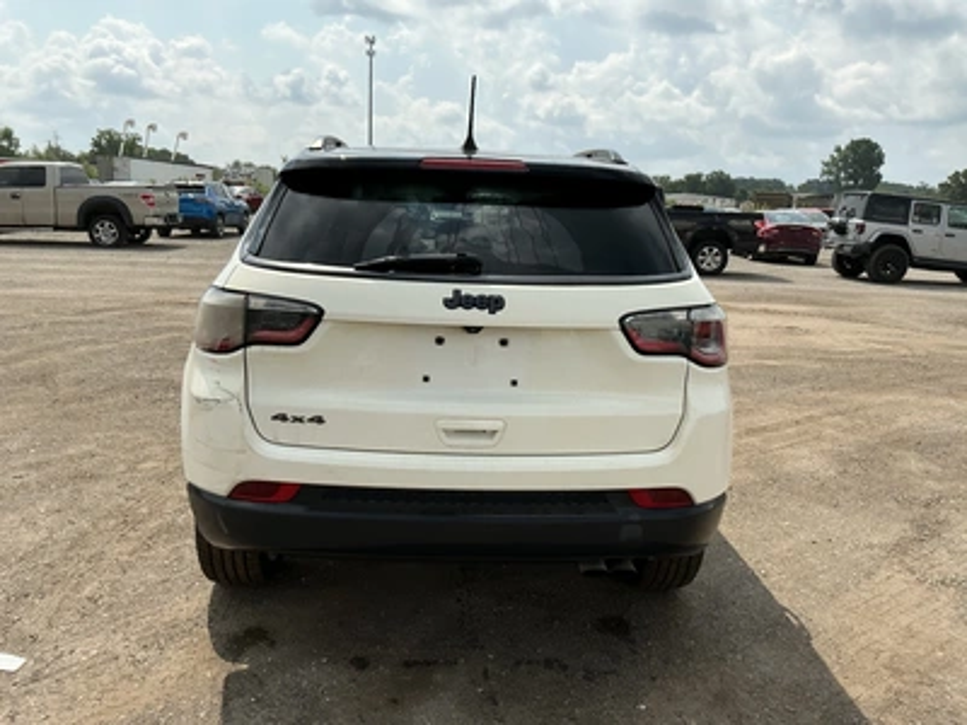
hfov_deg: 63.4
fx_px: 782
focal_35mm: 28
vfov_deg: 49.7
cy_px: 362
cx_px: 484
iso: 25
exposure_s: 1/2959
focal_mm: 3
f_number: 1.8
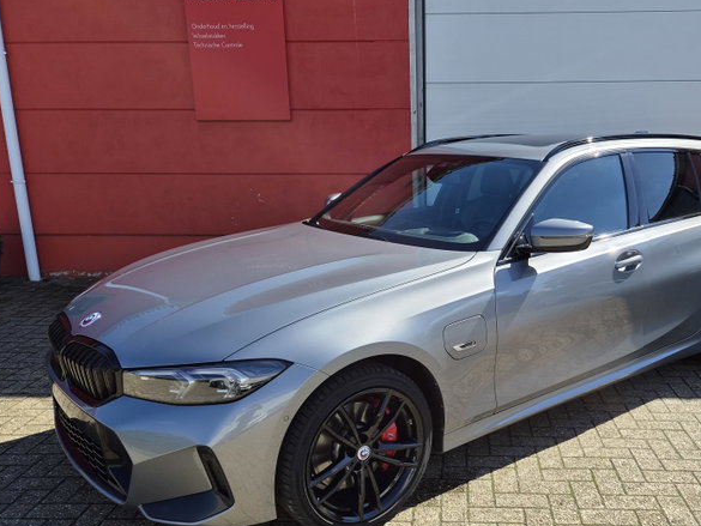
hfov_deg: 54.9
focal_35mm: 33
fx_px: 668
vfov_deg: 42.7
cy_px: 325
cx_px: 428
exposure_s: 1/2816
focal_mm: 5.4
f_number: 1.8
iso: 80
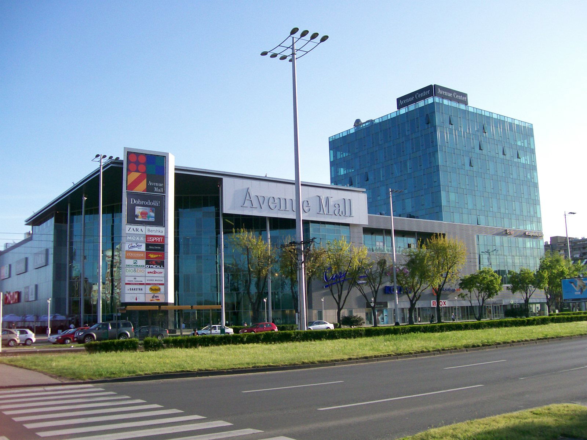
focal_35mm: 36
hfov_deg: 51.4
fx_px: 610
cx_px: 294
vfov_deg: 39.7
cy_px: 220
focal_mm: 6
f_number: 2.7
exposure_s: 1/737
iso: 80
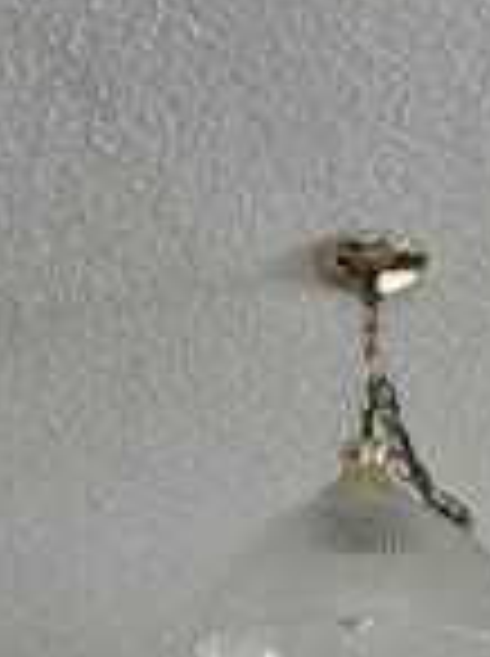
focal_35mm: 121
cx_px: 265
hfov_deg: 12.2
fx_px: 2290
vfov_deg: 13.8
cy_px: 1310
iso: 400
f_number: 1.7
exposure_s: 1/120
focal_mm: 6.3
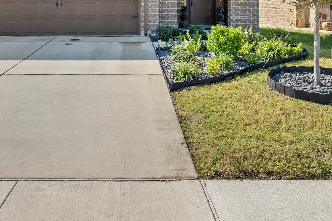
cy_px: 12
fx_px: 295
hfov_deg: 58.2
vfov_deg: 37.7
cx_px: 131
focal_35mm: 32
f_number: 9.5
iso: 320
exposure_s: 1/60
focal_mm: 16
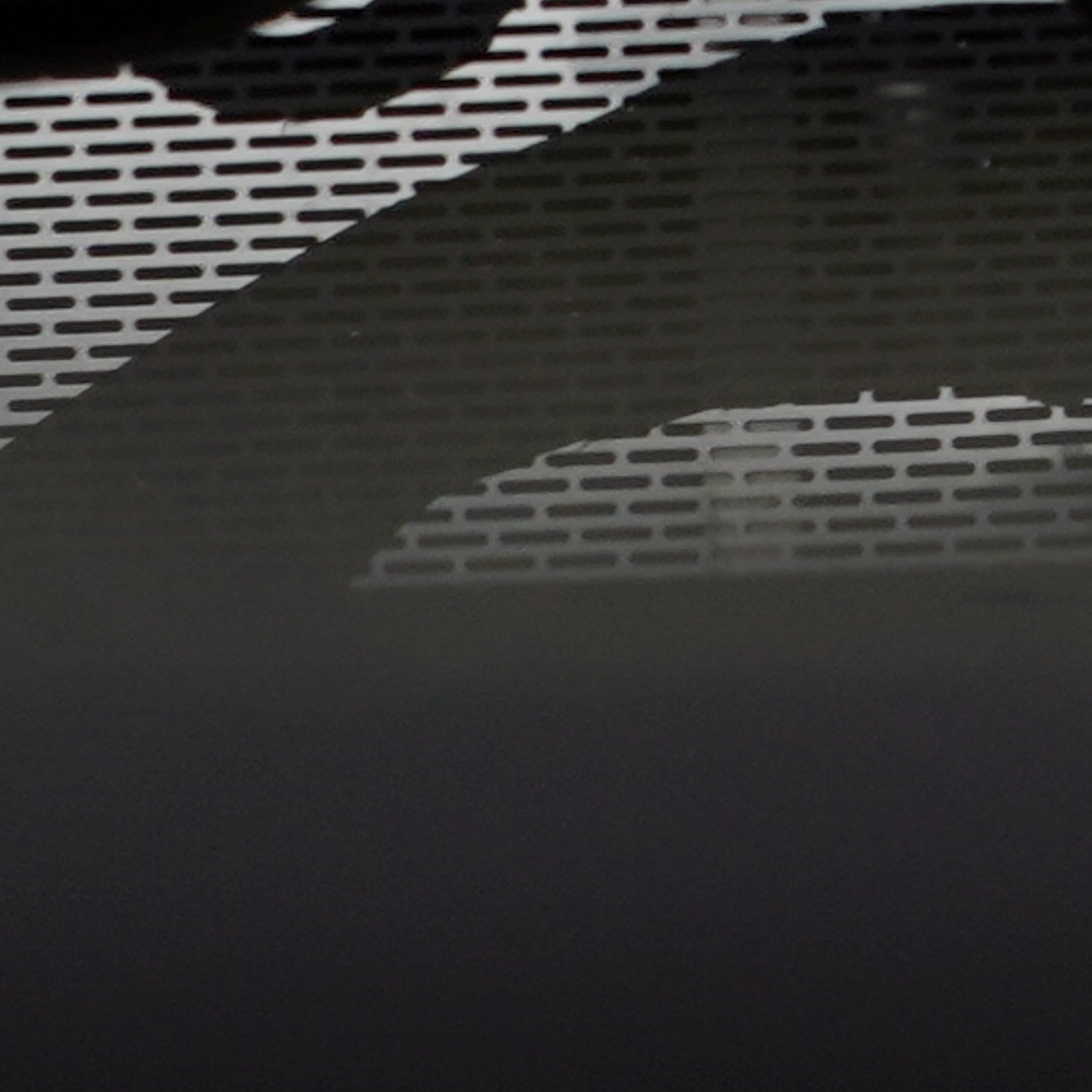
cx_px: 945
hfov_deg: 2.0
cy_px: -2621
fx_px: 31408
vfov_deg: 2.0
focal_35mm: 880
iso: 100
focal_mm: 101
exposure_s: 1/250
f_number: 8
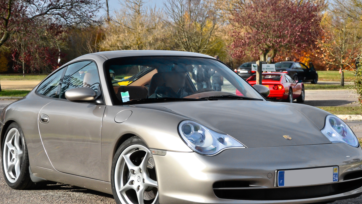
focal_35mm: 110
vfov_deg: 11.0
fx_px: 1054
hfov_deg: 19.4
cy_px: 59
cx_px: 269
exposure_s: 1/800
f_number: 4.8
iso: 400
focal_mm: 45
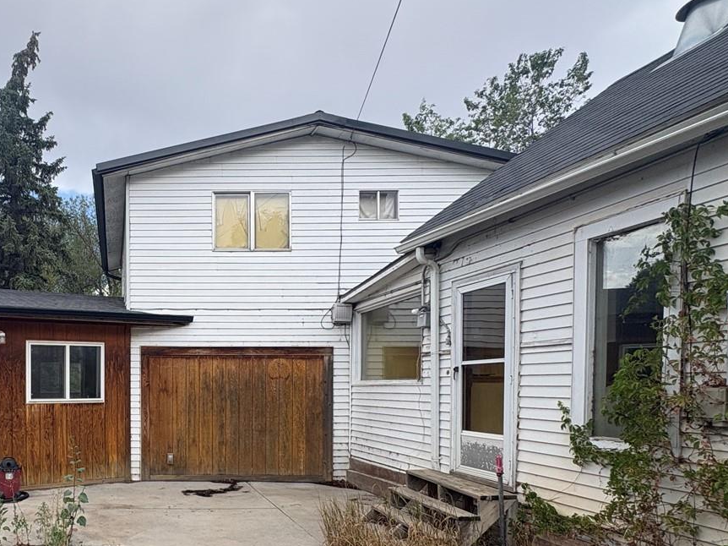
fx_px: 547
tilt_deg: +0.7
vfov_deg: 51.3
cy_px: 394
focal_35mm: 26
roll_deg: -0.5
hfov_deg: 59.5
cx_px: 102
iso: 40
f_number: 2.2
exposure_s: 1/687
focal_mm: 2.22
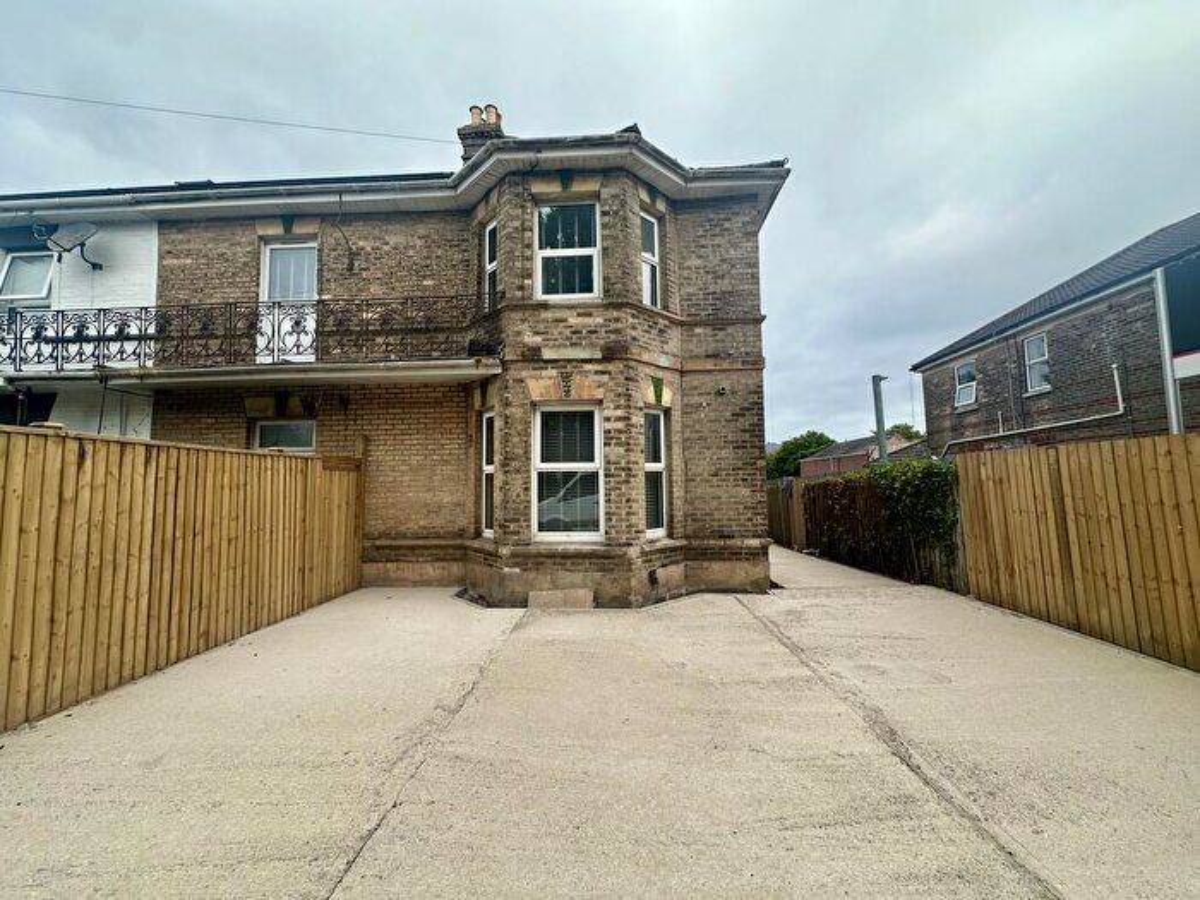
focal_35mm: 14
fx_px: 485
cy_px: 450
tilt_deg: +4.1
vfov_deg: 85.7
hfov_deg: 102.1
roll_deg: +0.8
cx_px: 600
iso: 40
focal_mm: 2.22
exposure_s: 1/955
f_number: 2.2
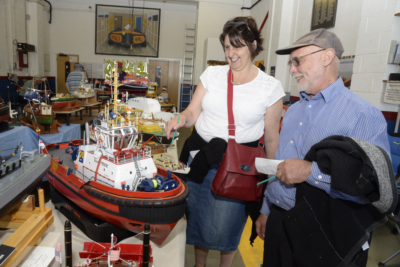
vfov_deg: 53.2
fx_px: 267
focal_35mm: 24
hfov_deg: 73.7
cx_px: 200
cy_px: 134
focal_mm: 24
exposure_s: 1/125
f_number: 11
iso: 1600
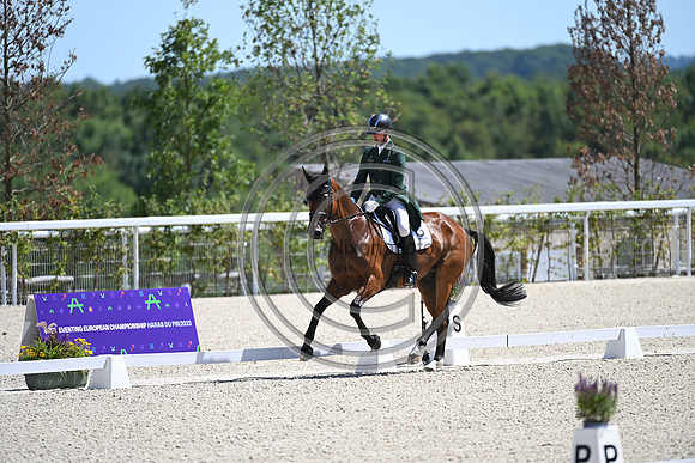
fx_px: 7724
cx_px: 348
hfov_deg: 5.2
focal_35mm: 400
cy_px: 232
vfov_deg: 3.4
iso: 320
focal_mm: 400
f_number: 4.5
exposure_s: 1/1600
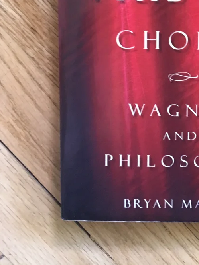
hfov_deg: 22.9
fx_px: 468
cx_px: 209
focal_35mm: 61
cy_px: 16
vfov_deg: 30.0
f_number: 2.2
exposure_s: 1/30
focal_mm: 4.15
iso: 160
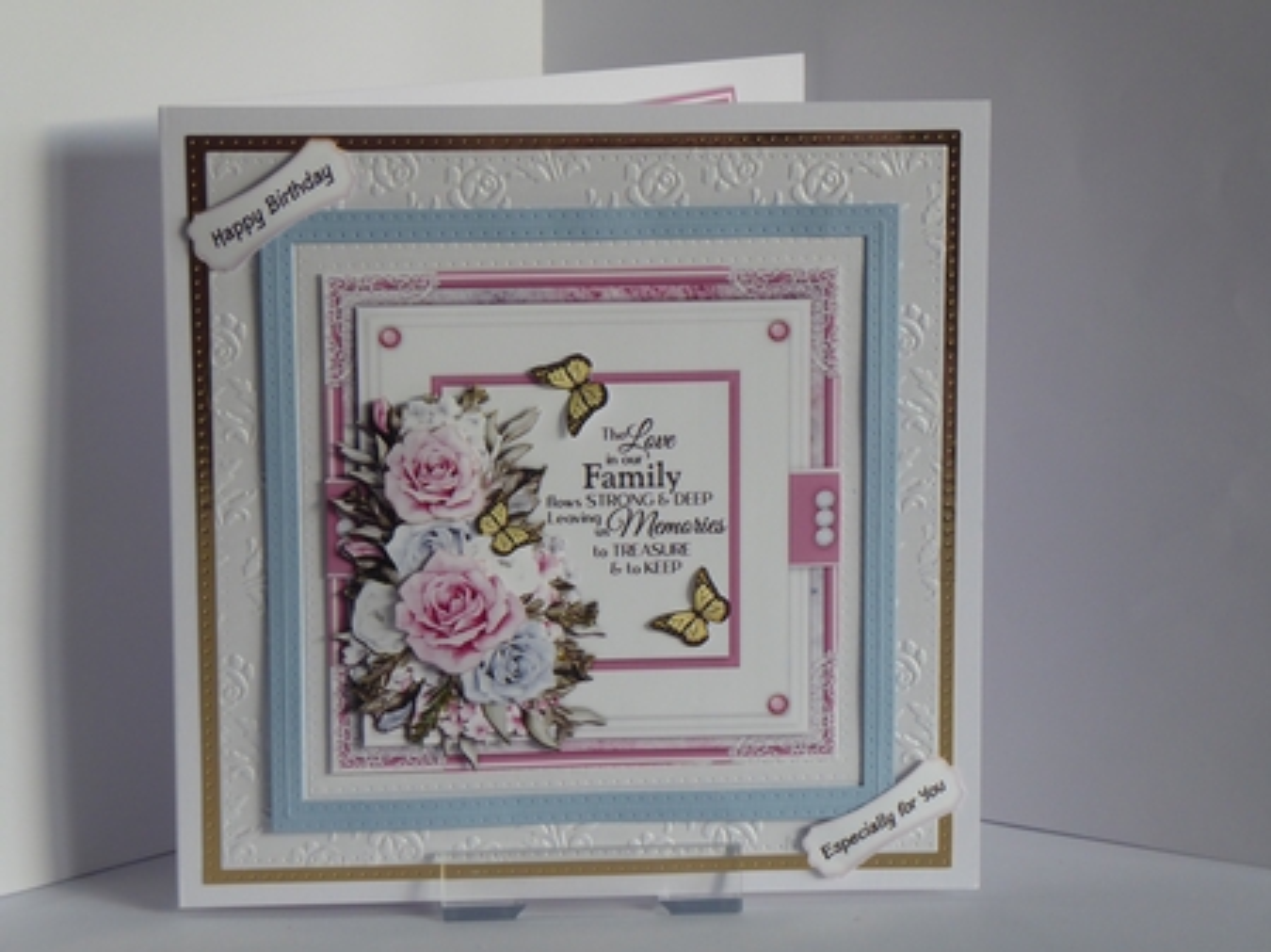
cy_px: 476
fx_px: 4294
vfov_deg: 12.7
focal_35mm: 117
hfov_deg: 16.8
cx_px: 636
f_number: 5.1
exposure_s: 1/60
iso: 200
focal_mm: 19
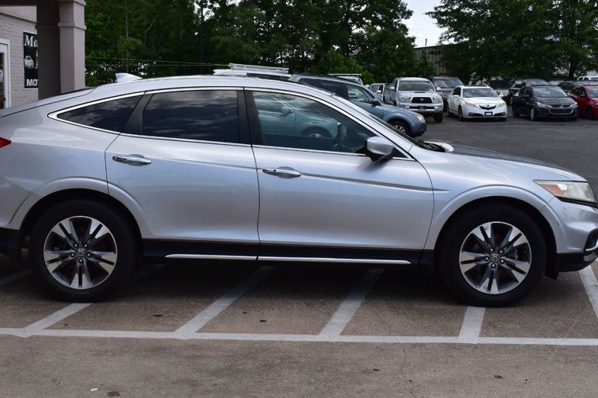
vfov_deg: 28.5
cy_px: 140
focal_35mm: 47
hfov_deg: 41.8
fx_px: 780
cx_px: 260
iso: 320
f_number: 11
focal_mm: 24
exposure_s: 1/500
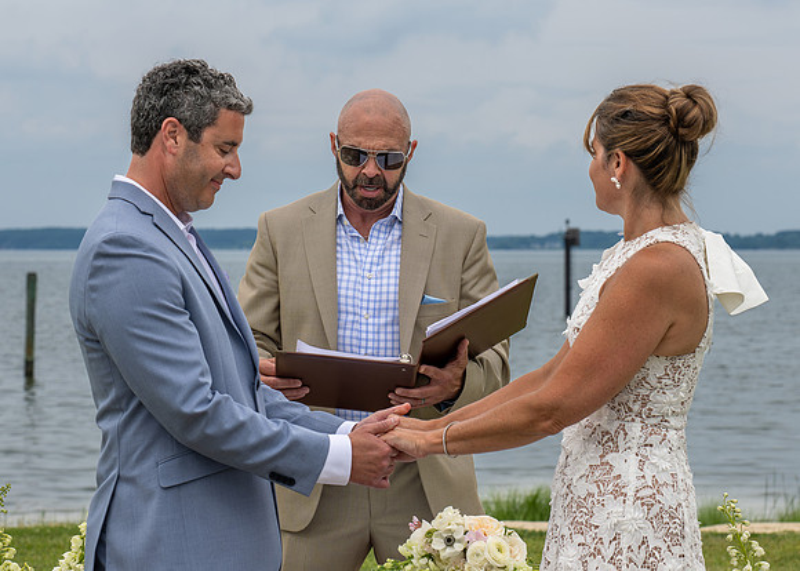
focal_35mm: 132
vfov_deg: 10.9
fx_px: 2994
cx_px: 434
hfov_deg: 15.2
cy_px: 211
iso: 72
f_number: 8
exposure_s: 1/250
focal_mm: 95
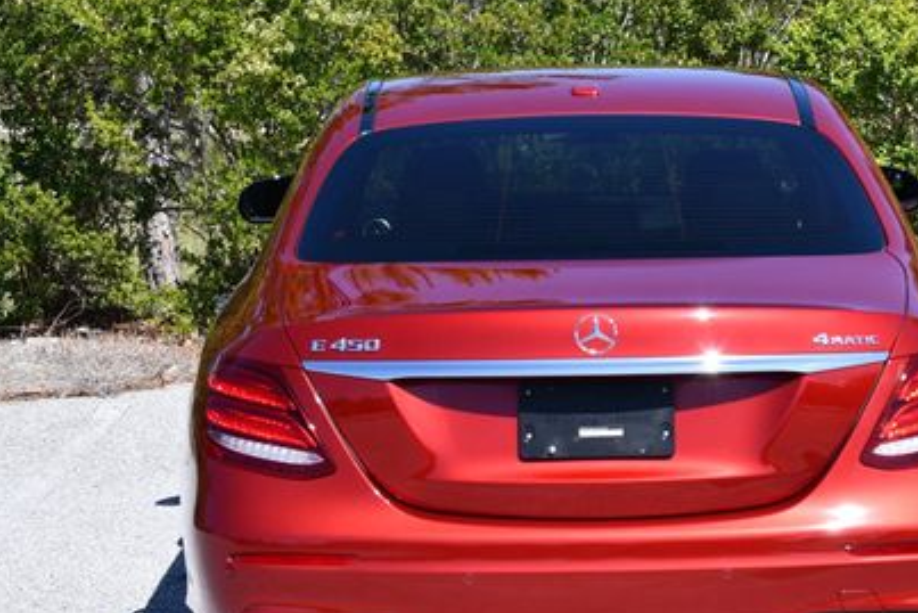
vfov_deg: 12.7
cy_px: 383
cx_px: 535
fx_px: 2755
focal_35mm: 108
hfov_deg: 18.9
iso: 140
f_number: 8
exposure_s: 1/250
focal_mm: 34
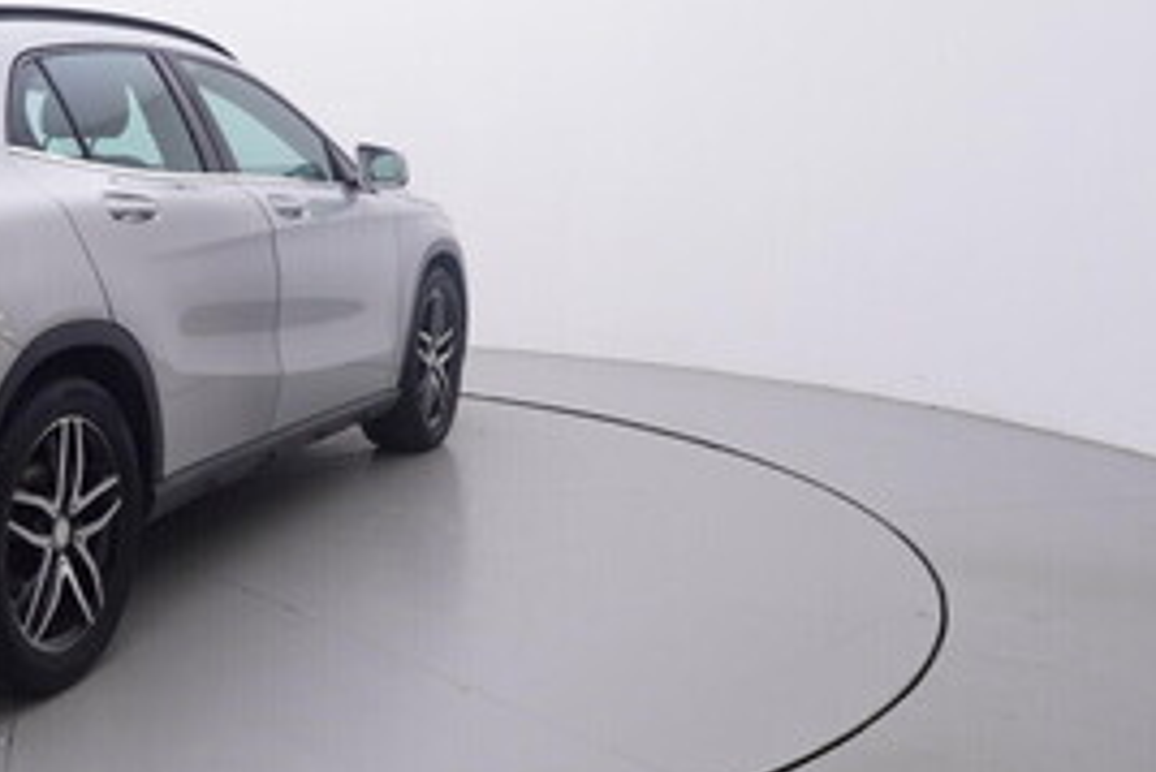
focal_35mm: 46
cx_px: 45
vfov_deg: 29.2
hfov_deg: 38.7
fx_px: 1479
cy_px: 304
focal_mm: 15
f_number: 5
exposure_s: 1/80
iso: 200
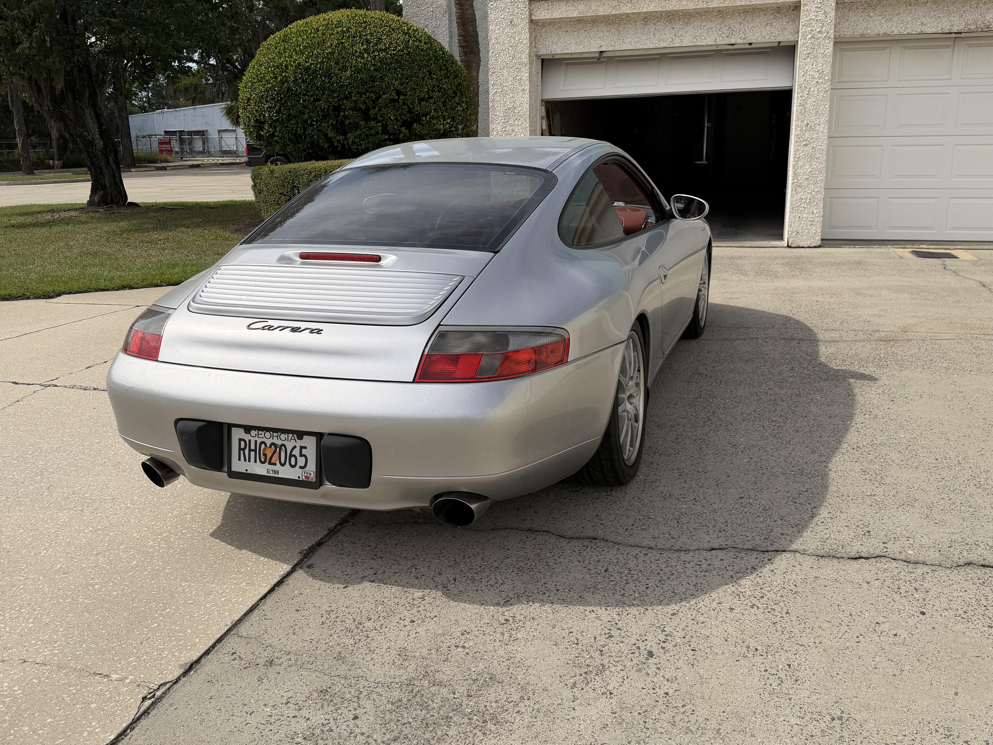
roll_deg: +2.2
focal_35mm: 30
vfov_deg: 46.7
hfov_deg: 60.0
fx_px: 861
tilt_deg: -13.4
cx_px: 501
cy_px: 337
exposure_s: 1/5714
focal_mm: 6.76
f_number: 1.78
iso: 80
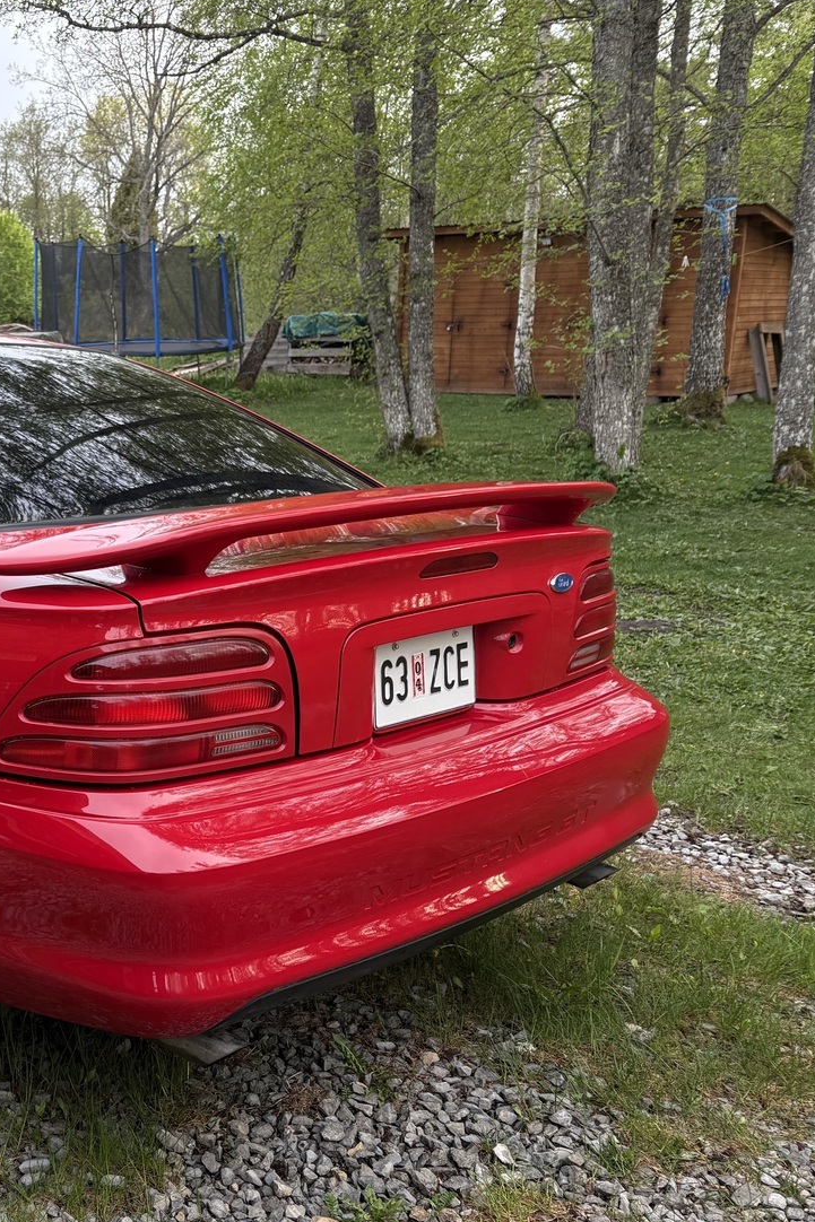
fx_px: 1359
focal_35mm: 40
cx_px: -28
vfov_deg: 48.4
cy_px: 651
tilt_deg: -13.8
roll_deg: +1.3
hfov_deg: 30.6
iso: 80
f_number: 1.6
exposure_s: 1/236
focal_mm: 5.96
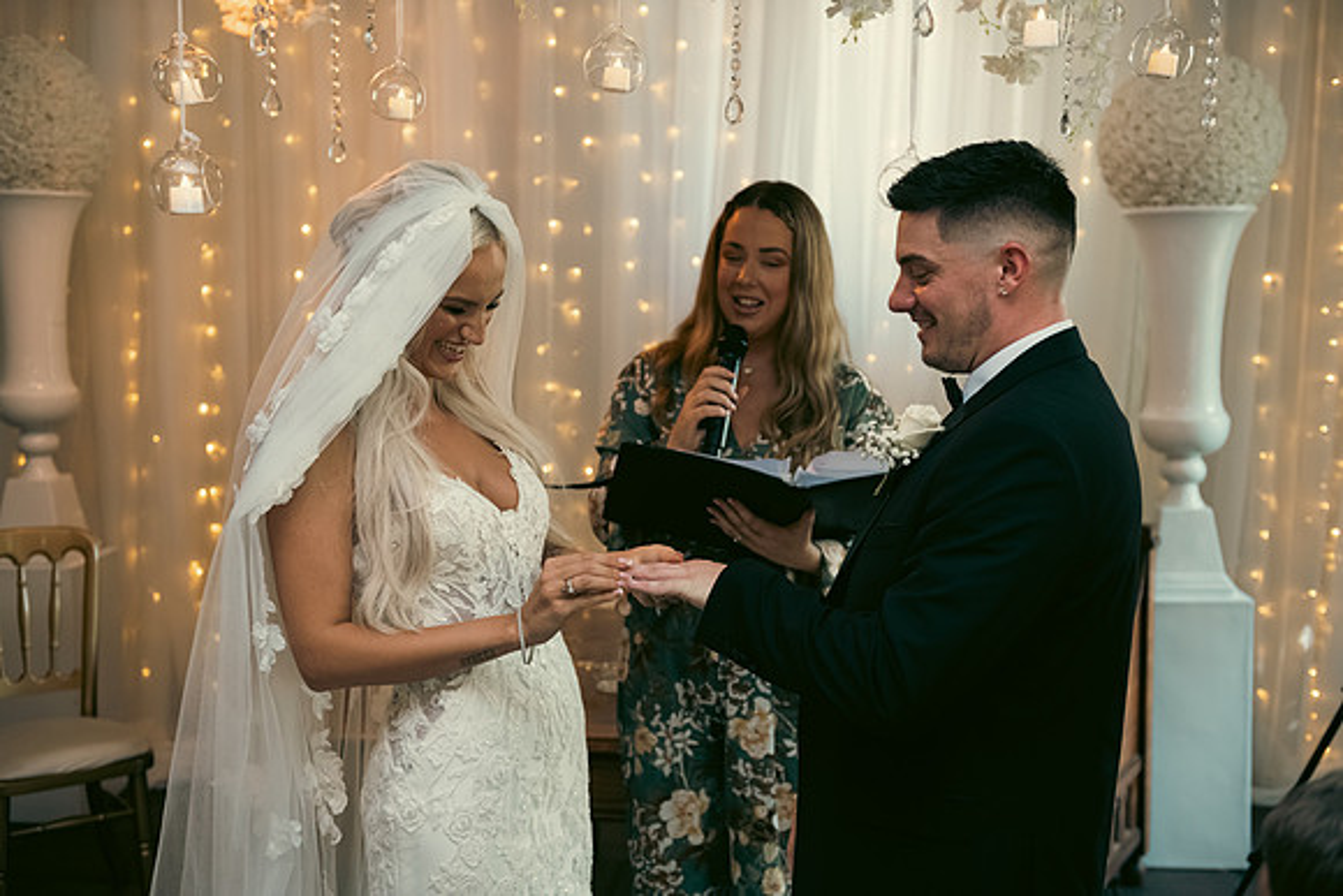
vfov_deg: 29.9
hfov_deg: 43.6
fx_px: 1679
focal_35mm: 45
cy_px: 448
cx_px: 672
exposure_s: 1/160
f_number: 3.5
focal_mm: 45
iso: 1250
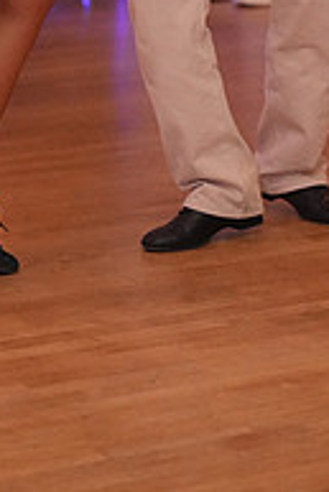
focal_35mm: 189
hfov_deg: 7.3
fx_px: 2586
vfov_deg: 10.6
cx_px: 98
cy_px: -191
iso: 5000
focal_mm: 63
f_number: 2
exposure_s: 1/250
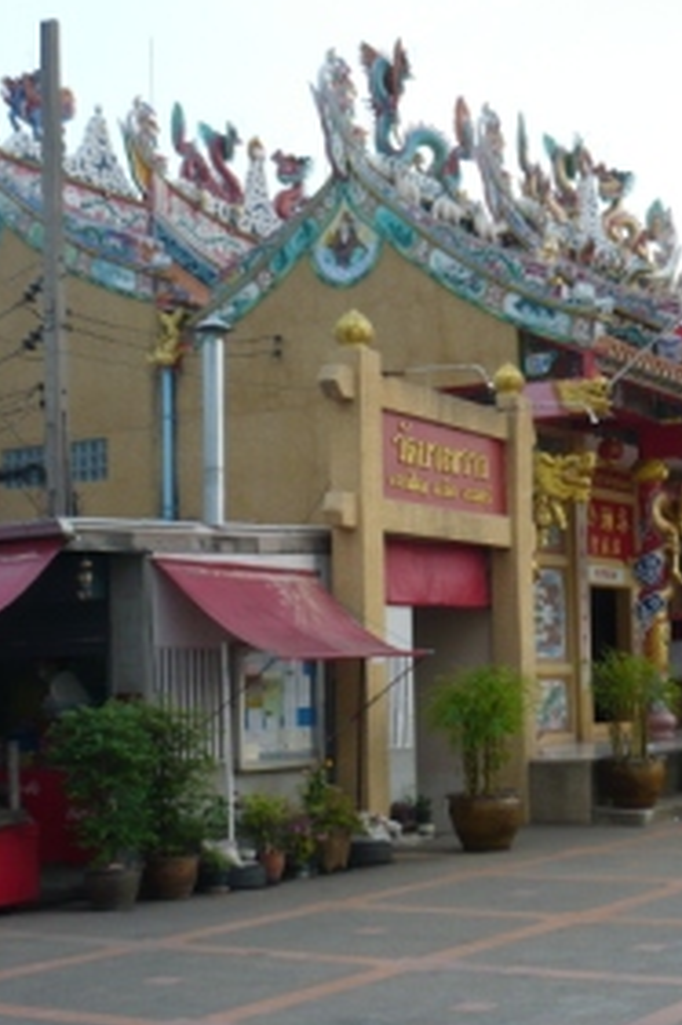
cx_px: 551
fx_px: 1650
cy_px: 503
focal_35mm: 58
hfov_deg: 23.0
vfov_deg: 34.5
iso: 100
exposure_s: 1/160
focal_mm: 5.8
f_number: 2.8
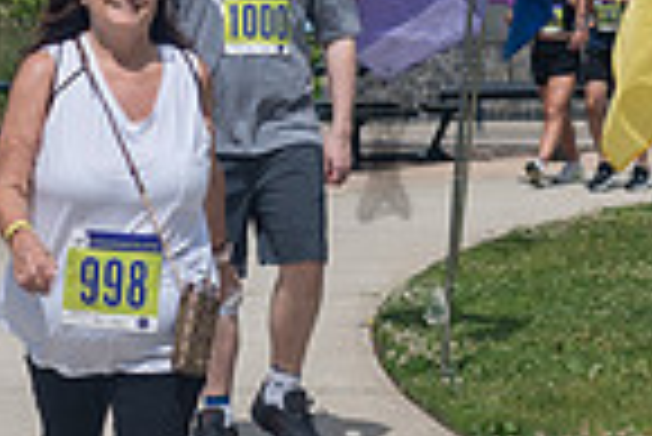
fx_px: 3136
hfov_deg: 11.8
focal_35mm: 173
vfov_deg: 8.0
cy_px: 204
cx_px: 111
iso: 200
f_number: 4
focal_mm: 35
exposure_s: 1/4000
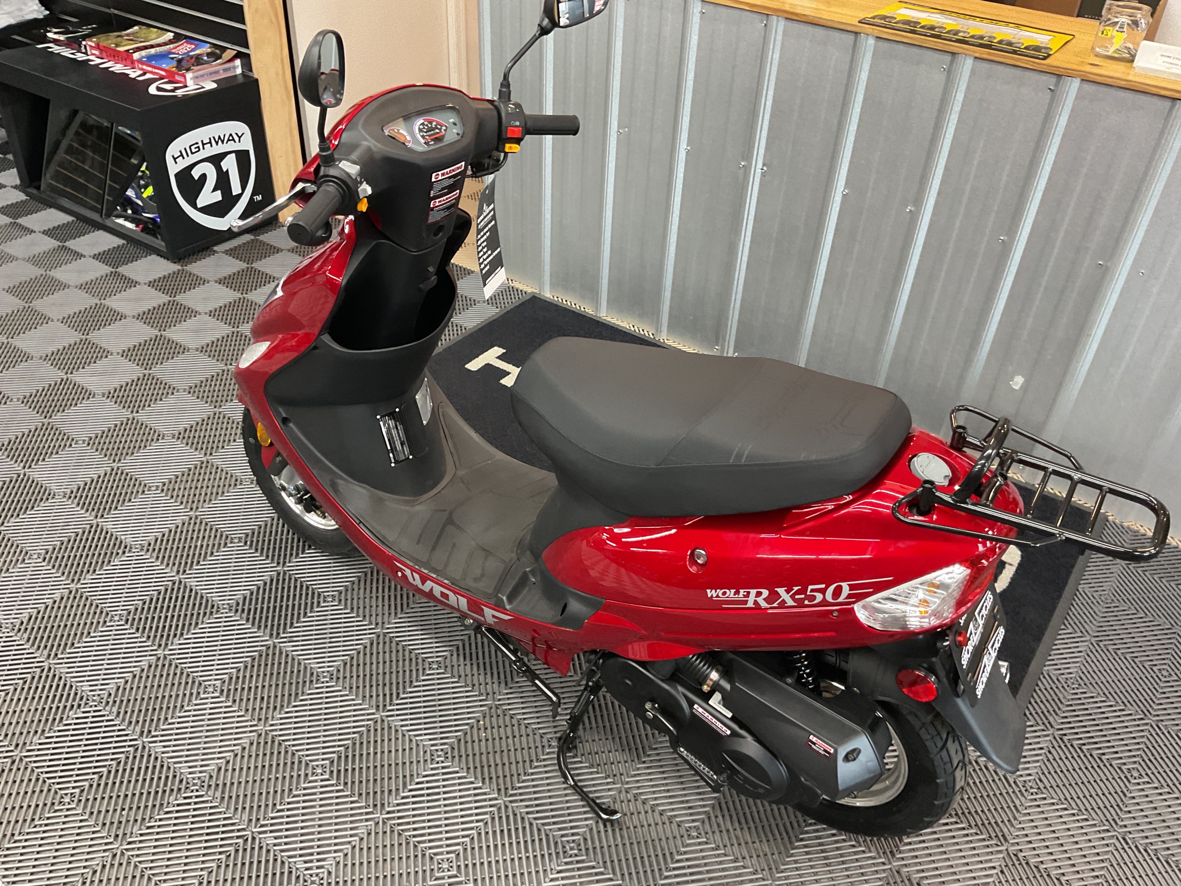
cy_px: 443
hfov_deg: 61.7
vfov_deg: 48.2
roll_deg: -4.6
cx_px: 590
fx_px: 989
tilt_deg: -37.2
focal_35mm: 29
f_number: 1.8
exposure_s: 1/60
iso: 160
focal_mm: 3
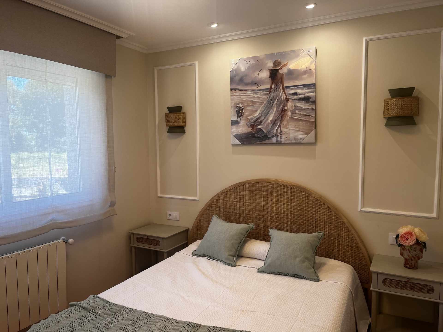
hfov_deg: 67.3
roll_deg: +0.6
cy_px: 166
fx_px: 333
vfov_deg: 53.1
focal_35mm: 26
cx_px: 222
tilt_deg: -4.3
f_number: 1.6
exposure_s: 1/123
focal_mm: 5.1
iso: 32
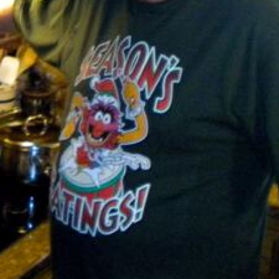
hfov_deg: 19.2
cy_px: 37
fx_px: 802
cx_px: 10
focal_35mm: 88
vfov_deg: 19.4
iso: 800
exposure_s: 1/30
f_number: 3.1
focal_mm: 6.3
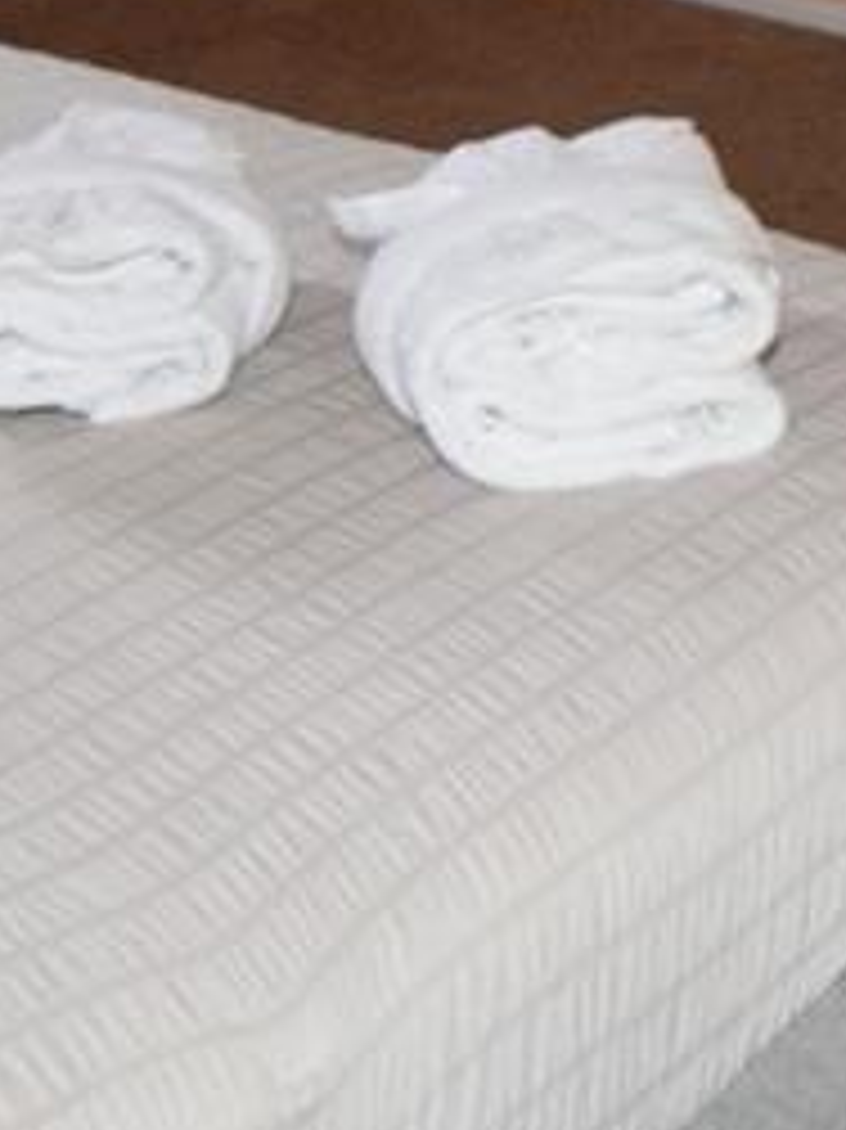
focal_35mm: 92
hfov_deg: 14.7
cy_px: -257
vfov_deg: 19.9
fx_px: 3000
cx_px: 1350
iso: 640
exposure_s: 1/125
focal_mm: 10
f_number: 5.6
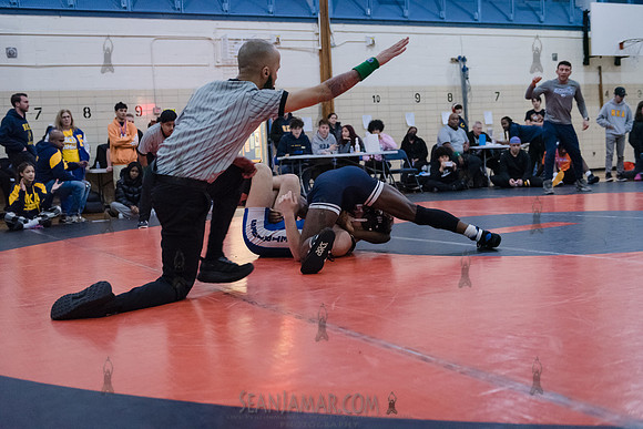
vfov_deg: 31.9
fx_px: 750
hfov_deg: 46.4
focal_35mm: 42
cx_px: 322
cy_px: 214
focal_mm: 42
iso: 8000
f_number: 3.2
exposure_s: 1/320
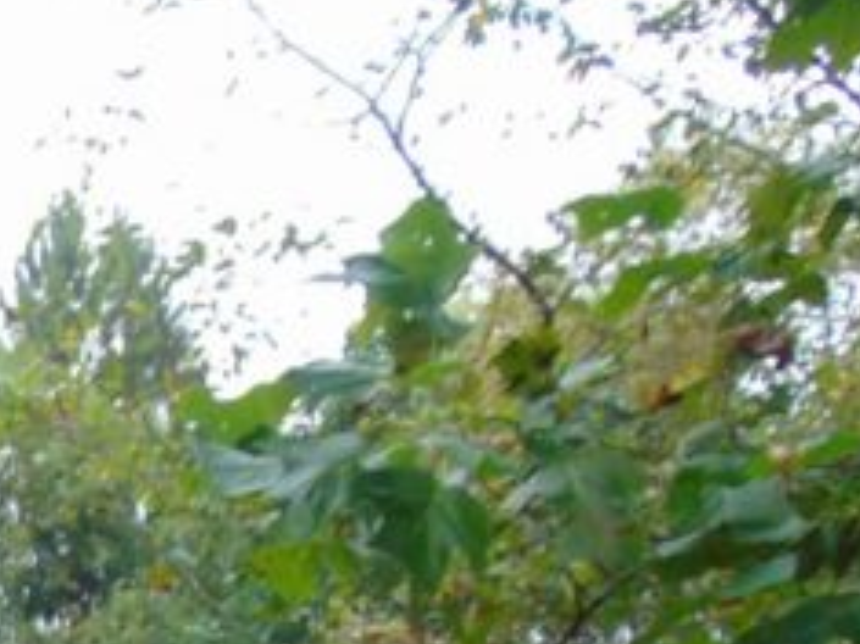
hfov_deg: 20.2
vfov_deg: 15.6
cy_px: 1050
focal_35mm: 85
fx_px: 2111
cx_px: -392
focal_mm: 4.5
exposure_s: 1/40
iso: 80
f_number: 3
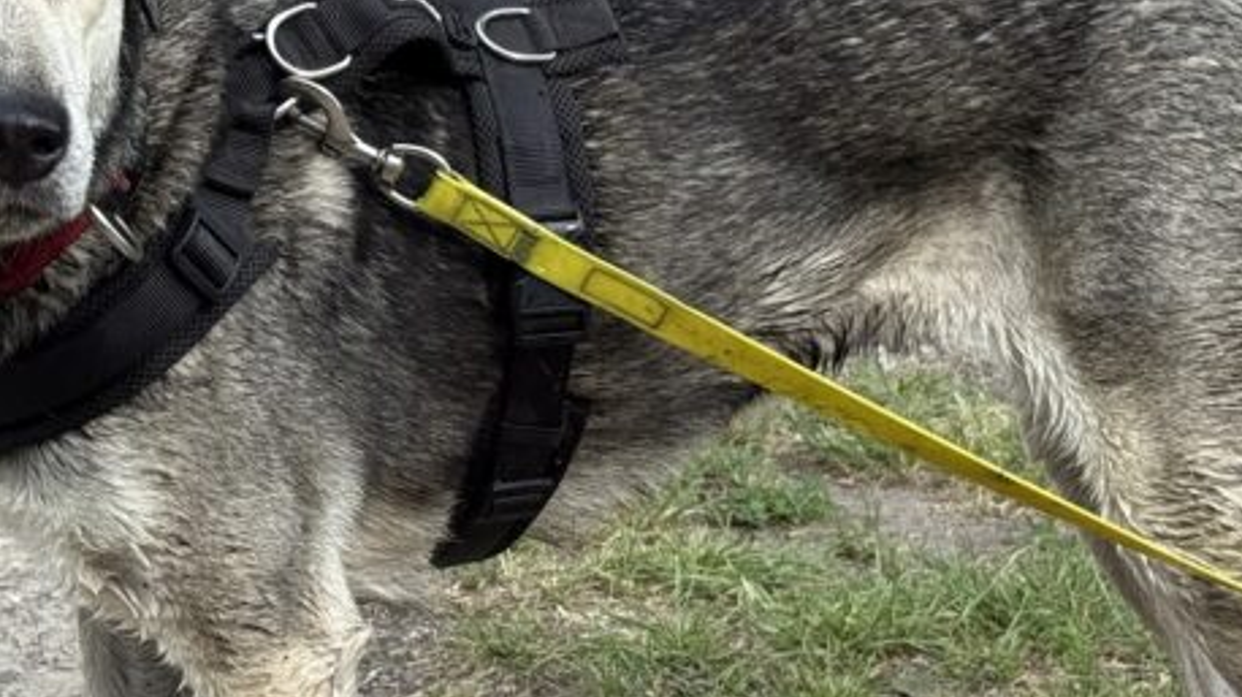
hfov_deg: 18.3
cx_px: 472
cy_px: 461
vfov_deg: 10.3
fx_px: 3851
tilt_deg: -12.5
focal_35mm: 117
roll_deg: +0.0
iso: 64
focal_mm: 6.76
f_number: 1.78
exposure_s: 1/1041
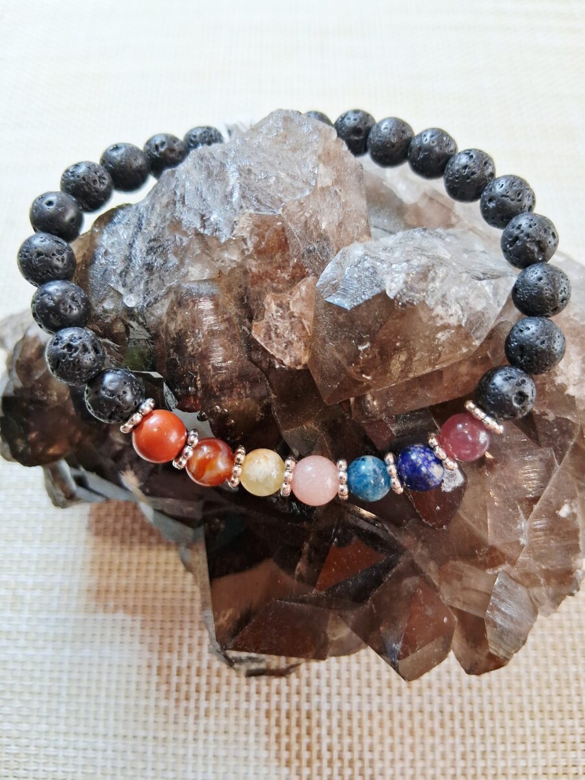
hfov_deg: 53.1
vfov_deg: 67.3
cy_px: 390
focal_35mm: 26
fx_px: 586
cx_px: 292
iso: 125
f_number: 1.8
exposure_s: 1/100
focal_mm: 3.98
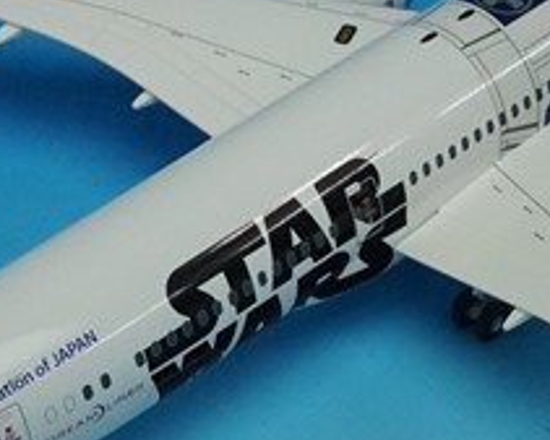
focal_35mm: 112
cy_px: 318
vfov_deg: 13.8
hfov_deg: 17.2
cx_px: 253
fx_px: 1820
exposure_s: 1/40
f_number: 13
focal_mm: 21
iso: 3200
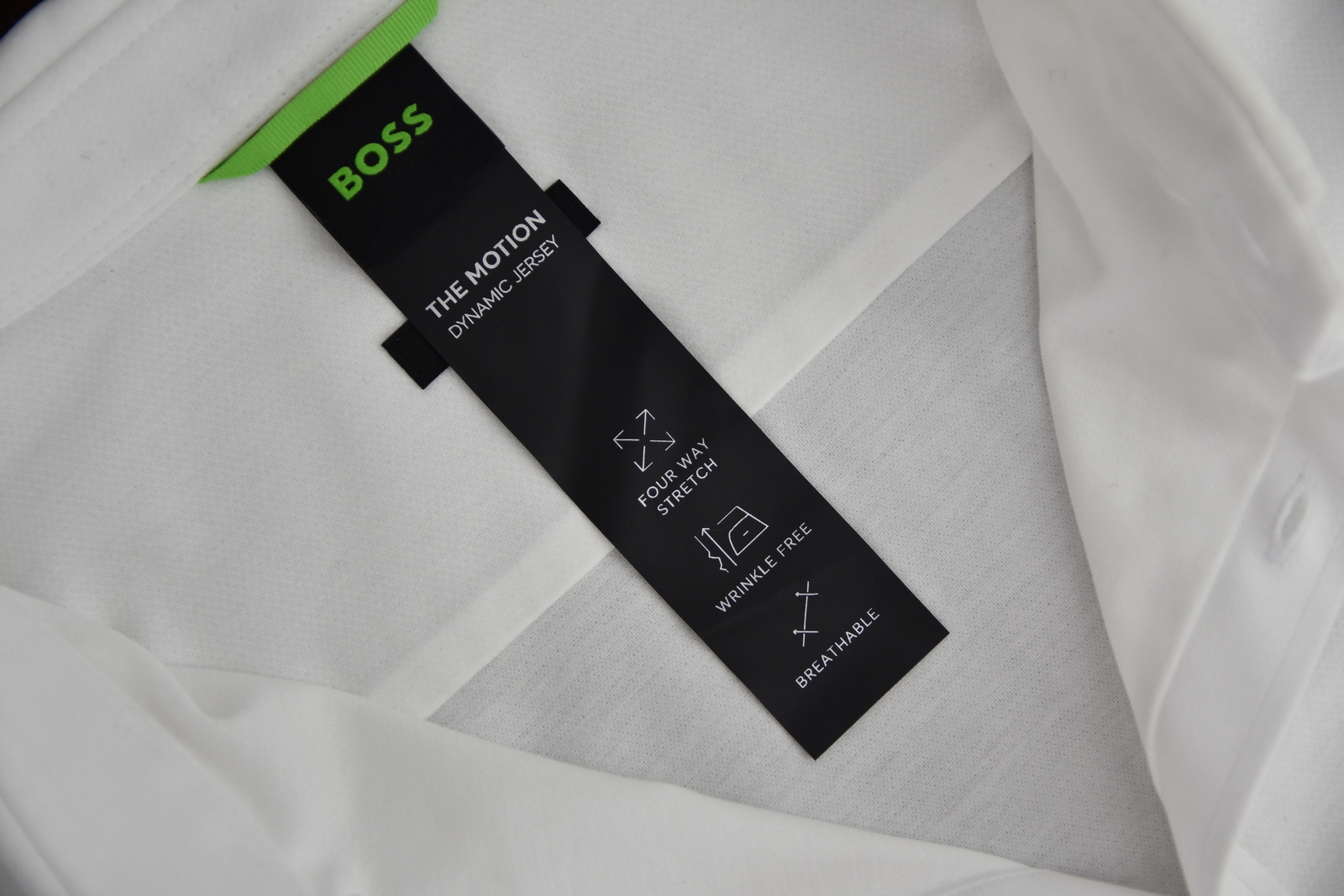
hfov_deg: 30.5
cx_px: 672
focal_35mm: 66
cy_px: 448
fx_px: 2464
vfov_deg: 20.6
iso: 320
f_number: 2.8
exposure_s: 1/500
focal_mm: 44
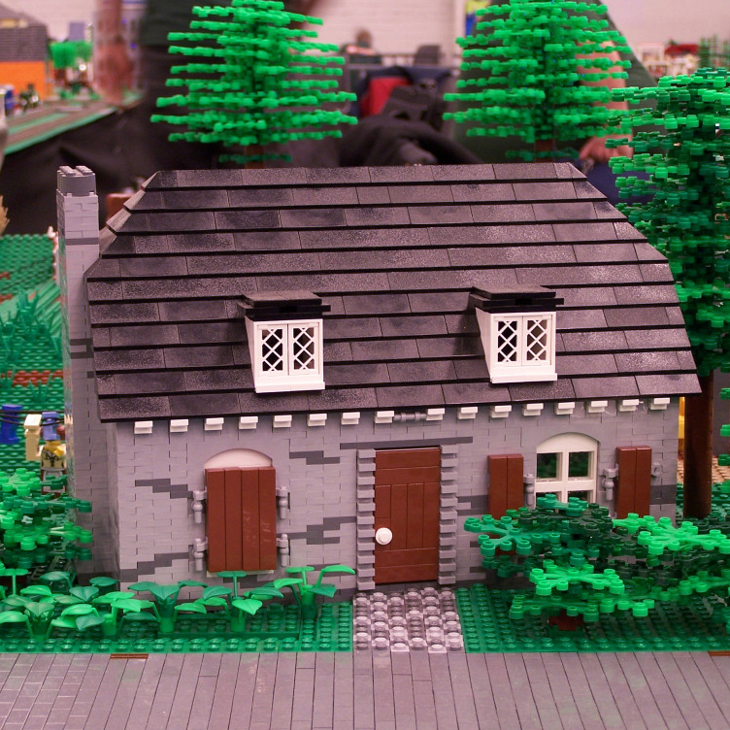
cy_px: 367
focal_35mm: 83
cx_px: 335
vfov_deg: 20.9
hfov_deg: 20.9
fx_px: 1980
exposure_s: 1/2
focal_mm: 11.5
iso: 80
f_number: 3.2
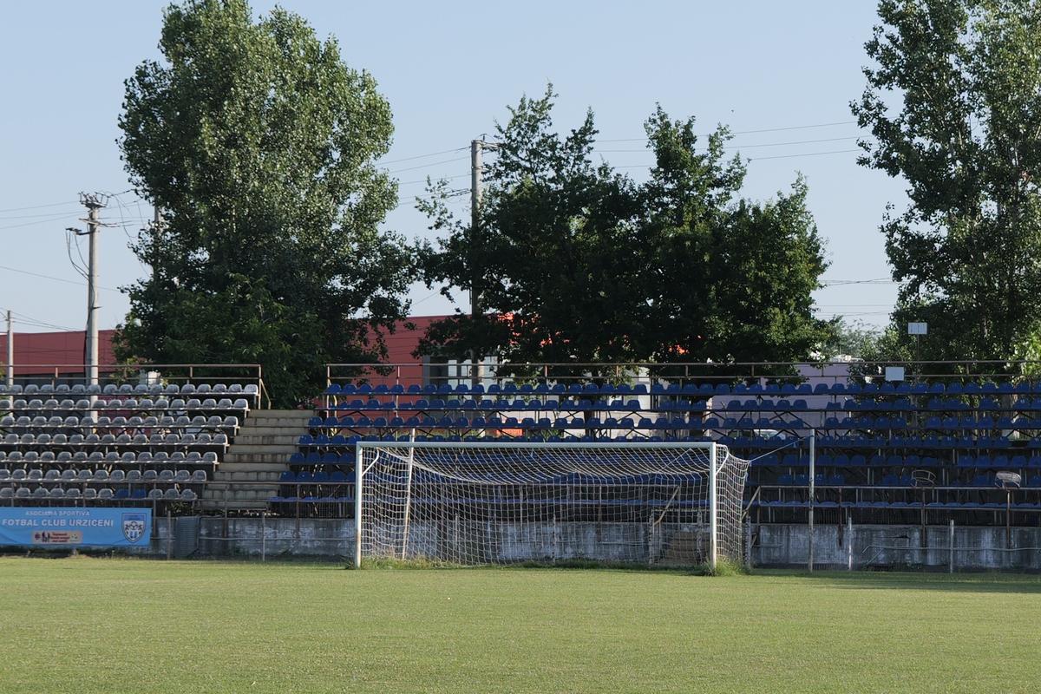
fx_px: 1243
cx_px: 520
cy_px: 347
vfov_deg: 31.2
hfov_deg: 45.4
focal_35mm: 43
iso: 100
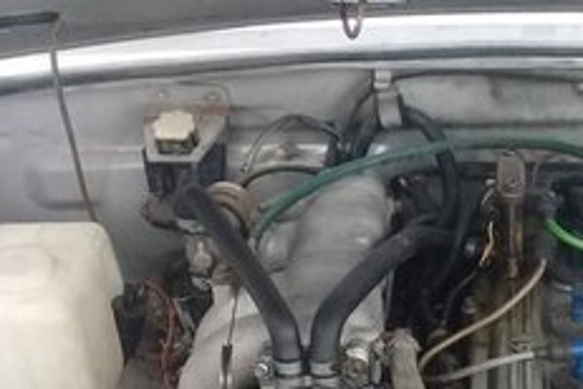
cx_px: 588
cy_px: 499
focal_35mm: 92
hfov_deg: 21.3
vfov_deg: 14.3
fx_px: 1490
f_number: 2.2
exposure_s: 1/50
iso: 64
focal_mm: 3.3
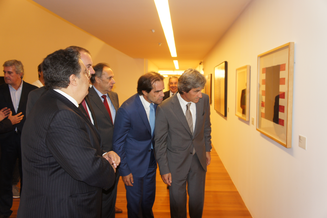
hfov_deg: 51.3
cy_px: 109
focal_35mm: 38
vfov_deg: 35.5
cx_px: 164
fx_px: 340
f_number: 4
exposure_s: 1/60
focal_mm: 25
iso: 400
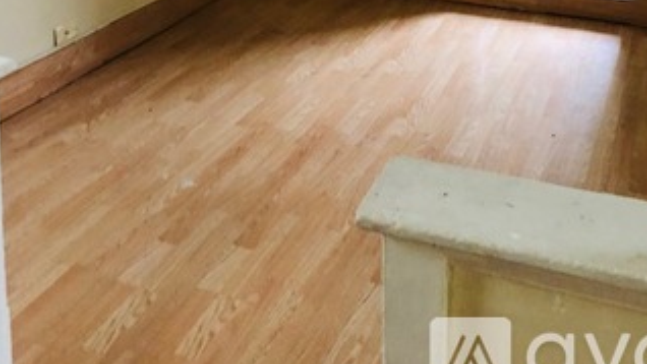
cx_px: 377
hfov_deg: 42.7
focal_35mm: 48
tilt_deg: -11.4
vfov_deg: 22.3
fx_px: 824
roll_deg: +0.0
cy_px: -110
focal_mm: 4
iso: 80
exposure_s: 1/6
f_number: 1.8
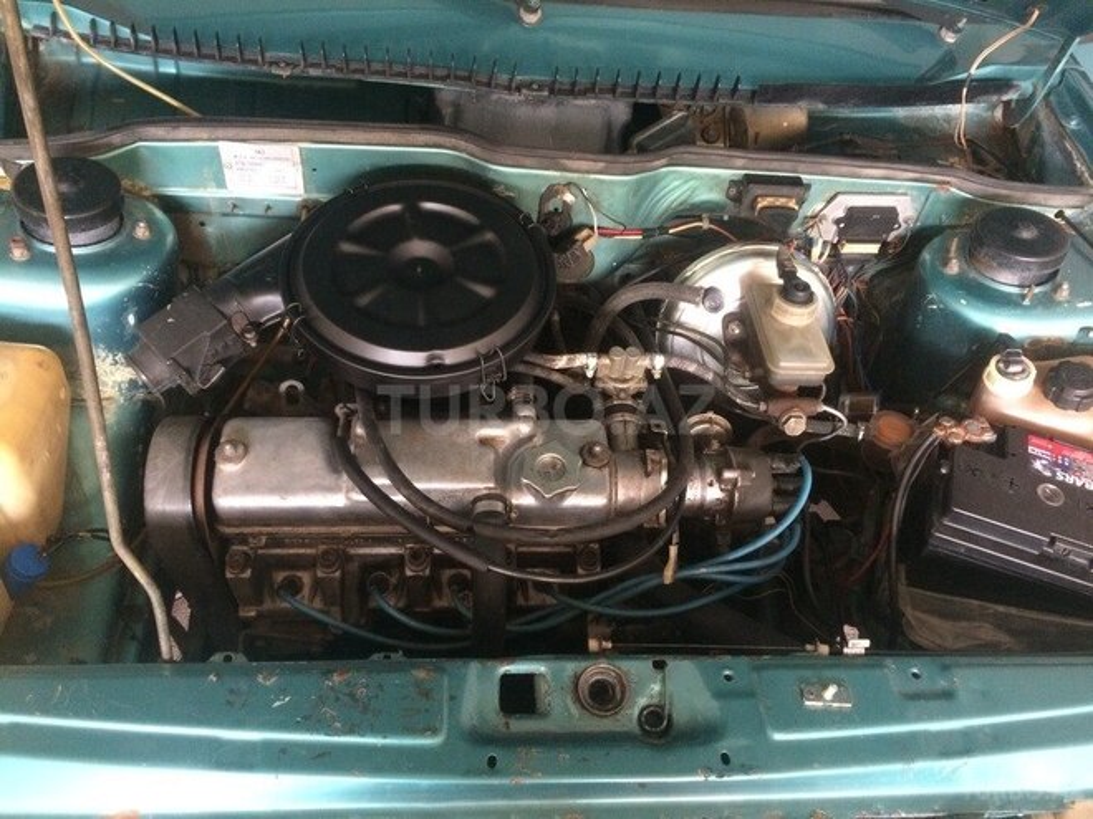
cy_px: 410
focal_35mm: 29
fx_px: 916
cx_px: 546
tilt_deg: -47.6
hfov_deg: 61.7
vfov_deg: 48.2
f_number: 2.2
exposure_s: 1/25
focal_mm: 4.15
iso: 320
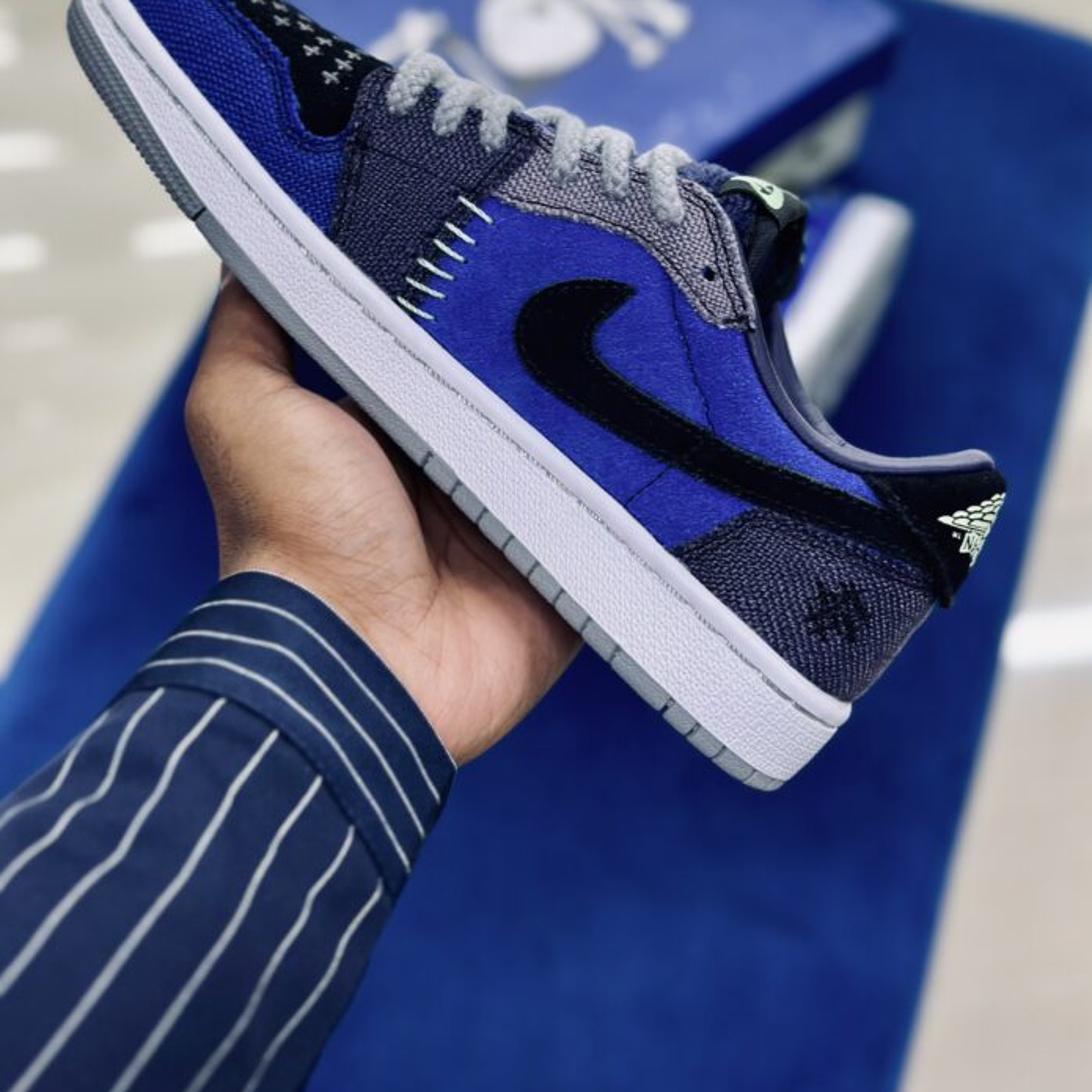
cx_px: 548
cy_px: 387
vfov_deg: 29.9
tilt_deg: -56.7
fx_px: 2034
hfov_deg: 30.0
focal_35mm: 57
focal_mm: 6.86
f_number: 1.78
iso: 80
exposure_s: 1/100
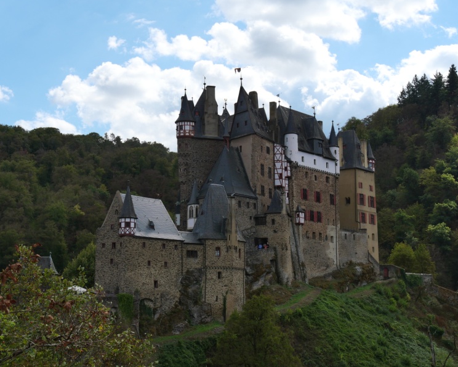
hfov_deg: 30.0
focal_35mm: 63
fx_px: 854
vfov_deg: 24.2
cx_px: 222
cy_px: 184
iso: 200
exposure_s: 1/400
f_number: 8
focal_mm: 30
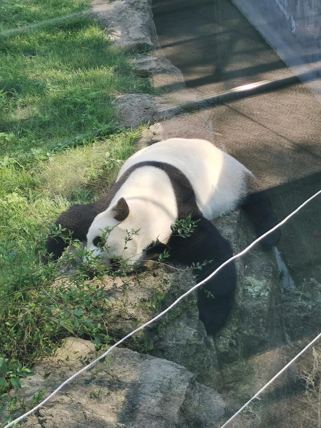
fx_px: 927
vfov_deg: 26.0
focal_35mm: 75
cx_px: 160
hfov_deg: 19.6
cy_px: 214
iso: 50
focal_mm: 5.58
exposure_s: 1/766
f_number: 1.8
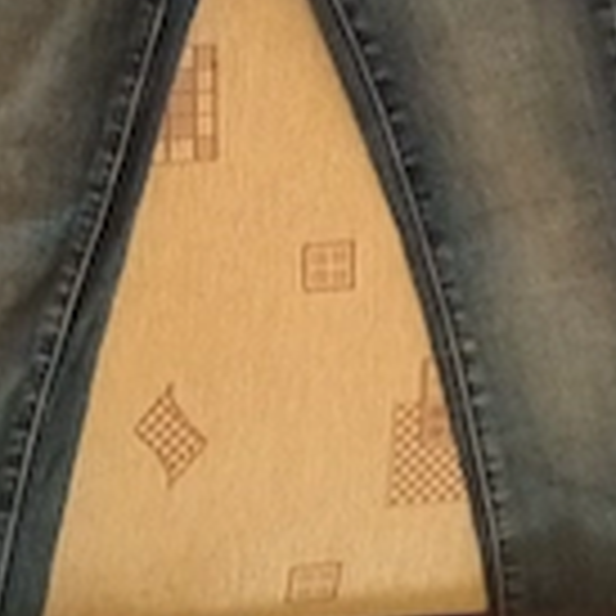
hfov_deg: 25.7
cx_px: 261
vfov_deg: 25.6
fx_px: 1349
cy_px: 202
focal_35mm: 67
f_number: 1.8
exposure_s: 1/14.3
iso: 3596
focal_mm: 4.15
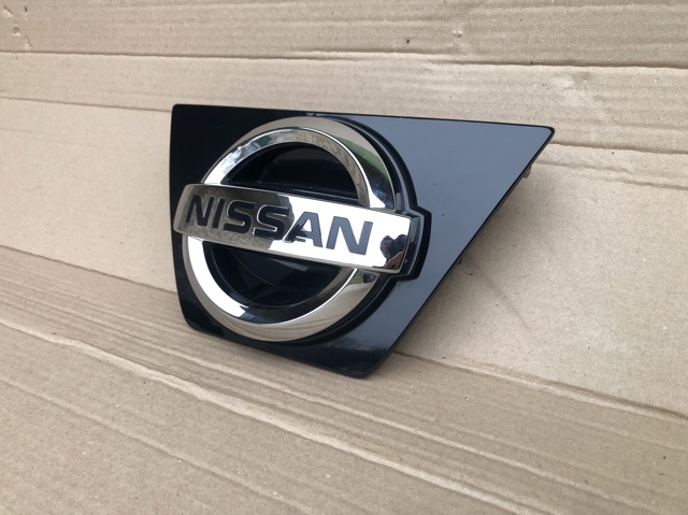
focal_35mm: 28
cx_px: 344
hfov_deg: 63.5
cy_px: 258
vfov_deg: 49.7
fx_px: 556
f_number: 1.8
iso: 40
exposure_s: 1/120
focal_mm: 3.99
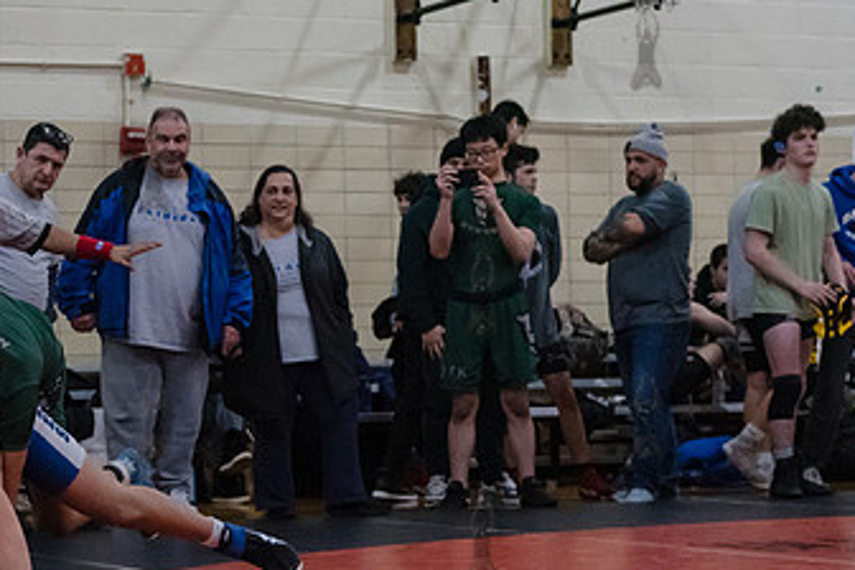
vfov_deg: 12.8
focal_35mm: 107
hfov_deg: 18.9
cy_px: 414
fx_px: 2541
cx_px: 153
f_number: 3.2
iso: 8000
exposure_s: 1/400
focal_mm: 62
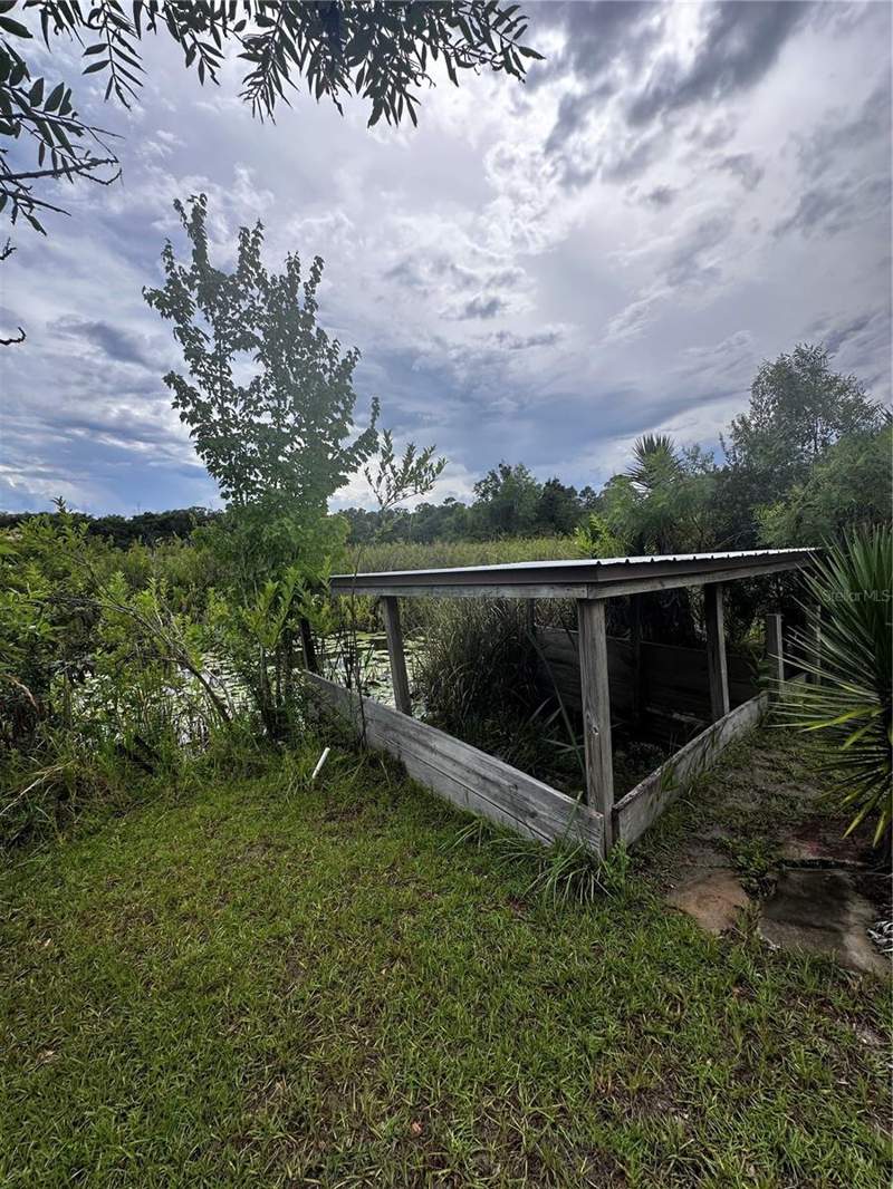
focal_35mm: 14
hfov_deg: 85.7
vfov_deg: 102.1
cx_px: 446
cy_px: 594
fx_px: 481
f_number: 2.2
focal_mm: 2.22
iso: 50
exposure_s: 1/1855
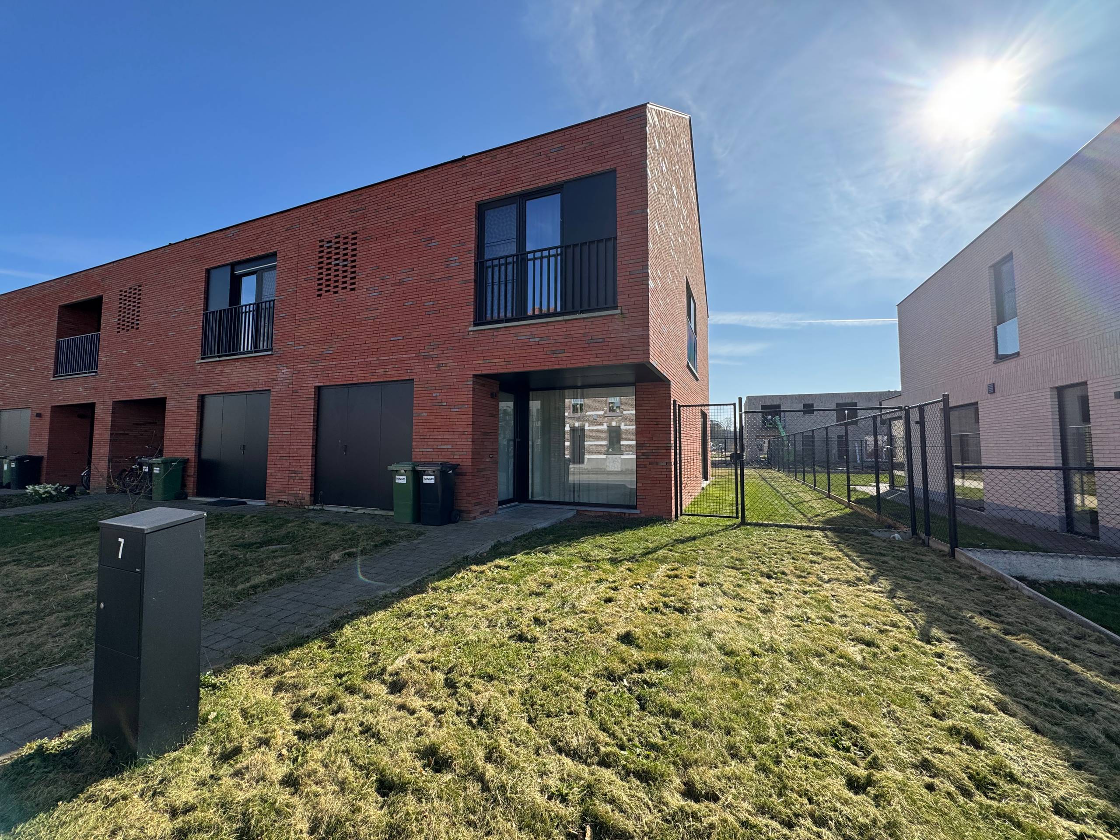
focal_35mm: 14
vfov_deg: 85.7
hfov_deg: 102.1
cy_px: 420
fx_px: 453
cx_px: 560
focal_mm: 2.22
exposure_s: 1/1020
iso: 40
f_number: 2.2
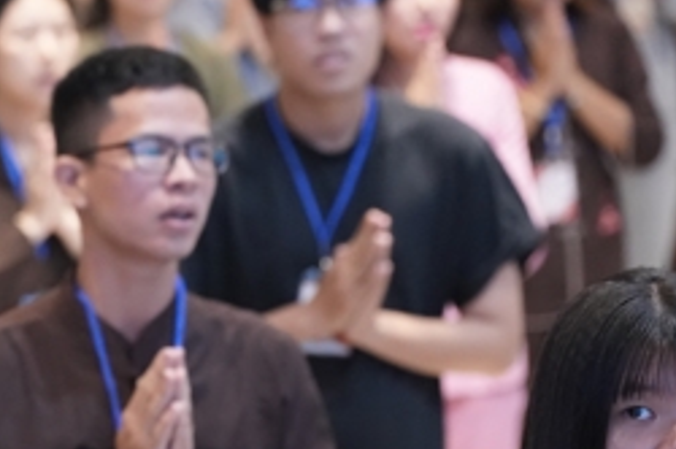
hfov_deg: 6.8
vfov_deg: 4.5
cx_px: -184
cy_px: 475
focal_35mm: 302
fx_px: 5663
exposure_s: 1/160
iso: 6400
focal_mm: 116
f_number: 4
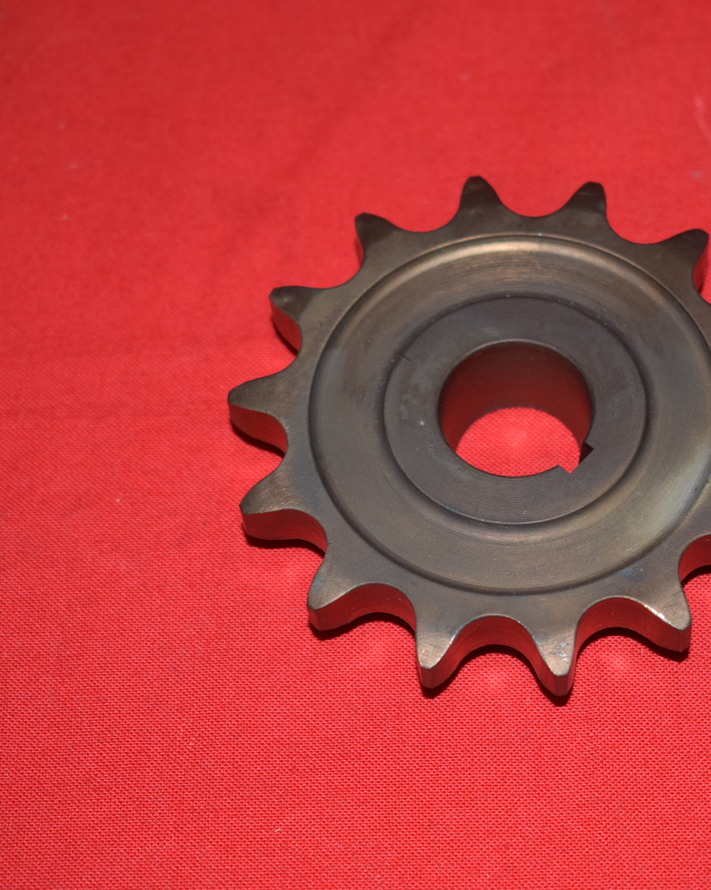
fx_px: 2518
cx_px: 515
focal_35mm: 96
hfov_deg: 16.0
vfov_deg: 20.0
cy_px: 443
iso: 640
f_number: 5
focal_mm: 45
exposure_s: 1/160
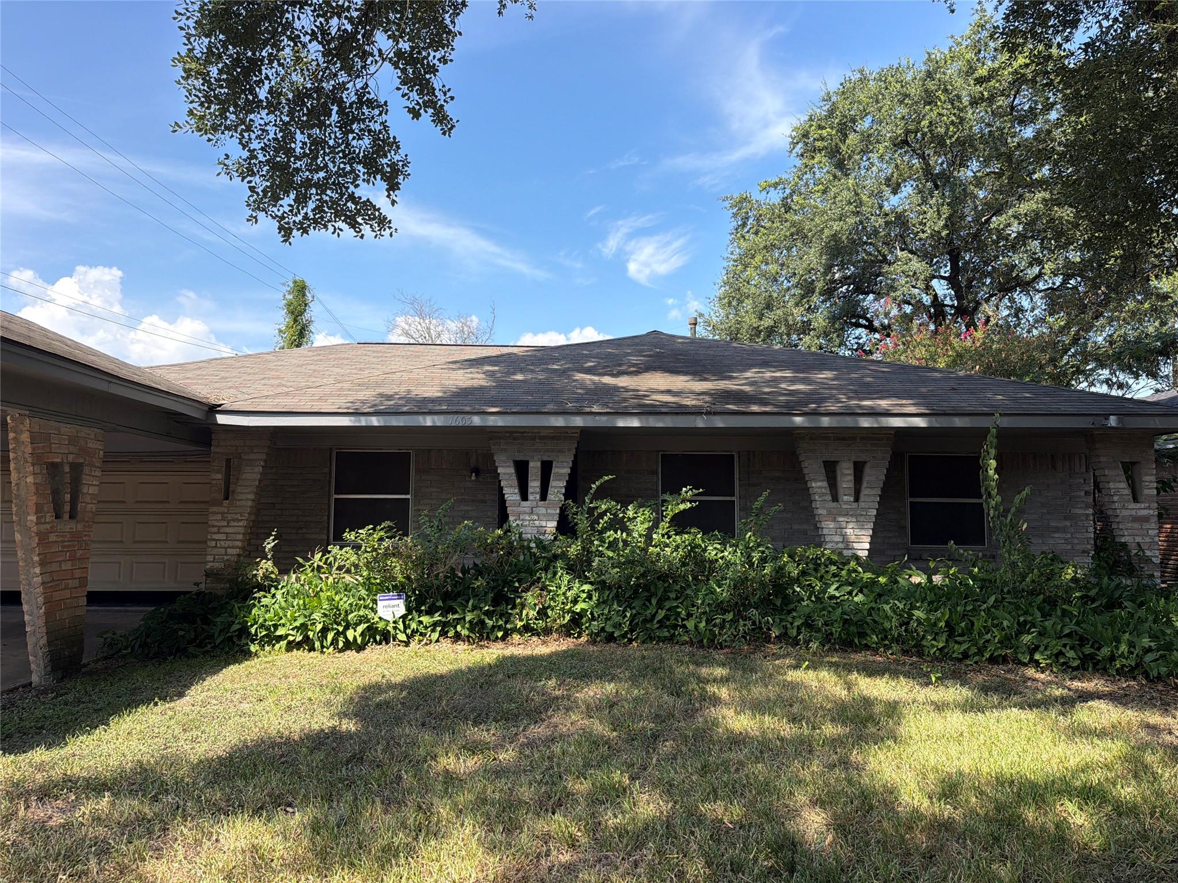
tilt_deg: +4.1
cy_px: 442
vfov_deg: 56.8
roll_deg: -0.8
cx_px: 589
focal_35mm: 24
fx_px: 817
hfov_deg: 71.6
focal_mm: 6.76
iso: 80
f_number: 1.78
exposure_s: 1/2299
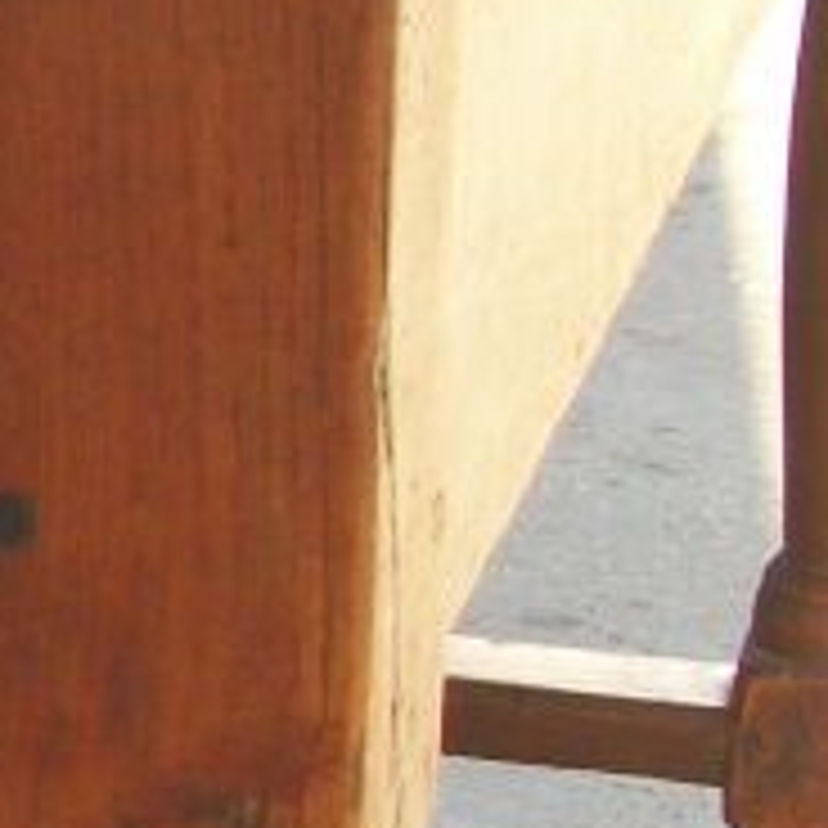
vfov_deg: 8.9
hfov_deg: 7.8
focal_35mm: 197
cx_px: -1544
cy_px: 608
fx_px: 5331
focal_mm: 5.7
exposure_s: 1/160
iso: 80
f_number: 2.9
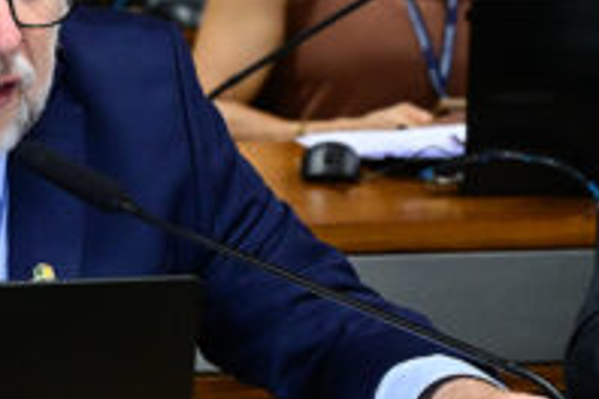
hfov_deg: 7.5
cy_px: 130
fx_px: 4542
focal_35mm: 273
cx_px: 76
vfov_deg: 5.0
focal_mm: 86
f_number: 4.5
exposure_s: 1/200
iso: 5000
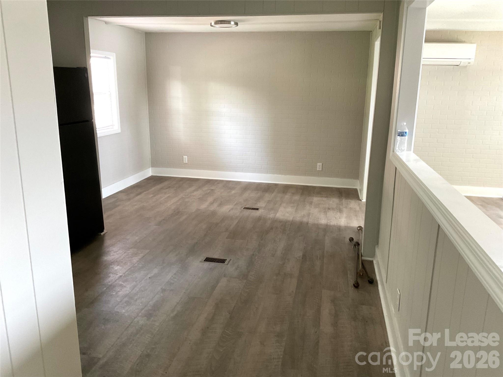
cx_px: 252
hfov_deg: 61.7
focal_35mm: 29
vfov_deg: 48.2
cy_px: 188
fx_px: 421
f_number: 1.8
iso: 160
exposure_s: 1/60
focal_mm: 3
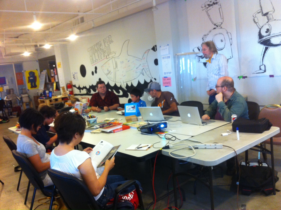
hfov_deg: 52.7
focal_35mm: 35
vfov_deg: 40.6
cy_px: 105
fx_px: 284
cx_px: 140
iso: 160
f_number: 2.8
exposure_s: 1/17
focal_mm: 3.85
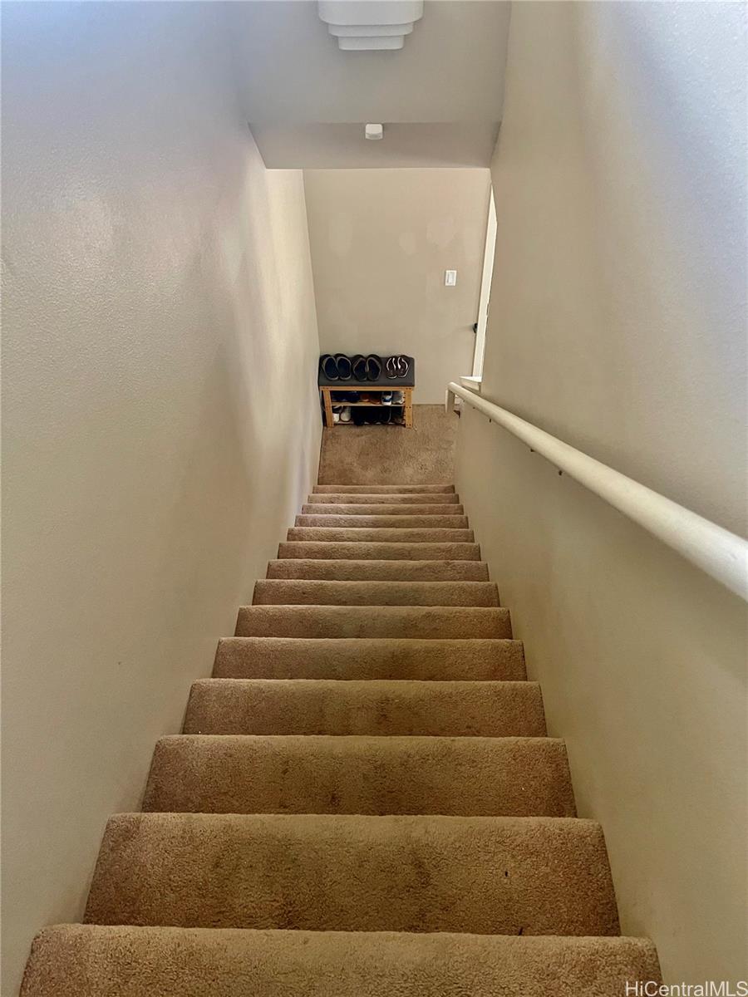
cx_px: 374
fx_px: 720
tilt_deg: -47.3
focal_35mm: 25
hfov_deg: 54.9
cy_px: 498
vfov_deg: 69.4
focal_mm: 5.1
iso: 500
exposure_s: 1/40
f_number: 1.6
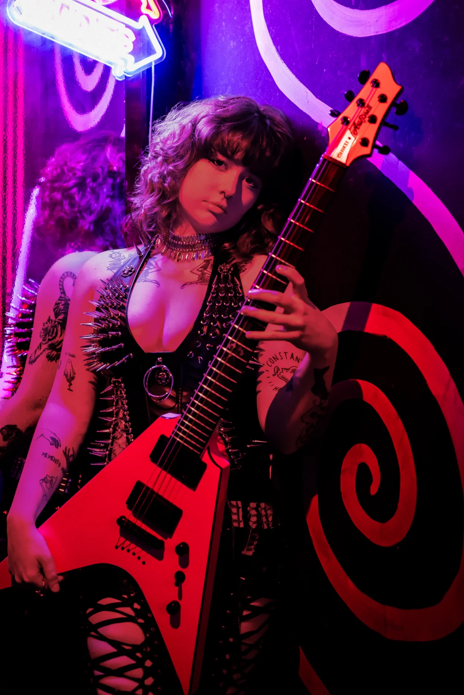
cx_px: 169
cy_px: 271
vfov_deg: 40.9
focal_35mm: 48
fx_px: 928
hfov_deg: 28.0
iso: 1250
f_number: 1.8
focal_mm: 35
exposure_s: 1/40
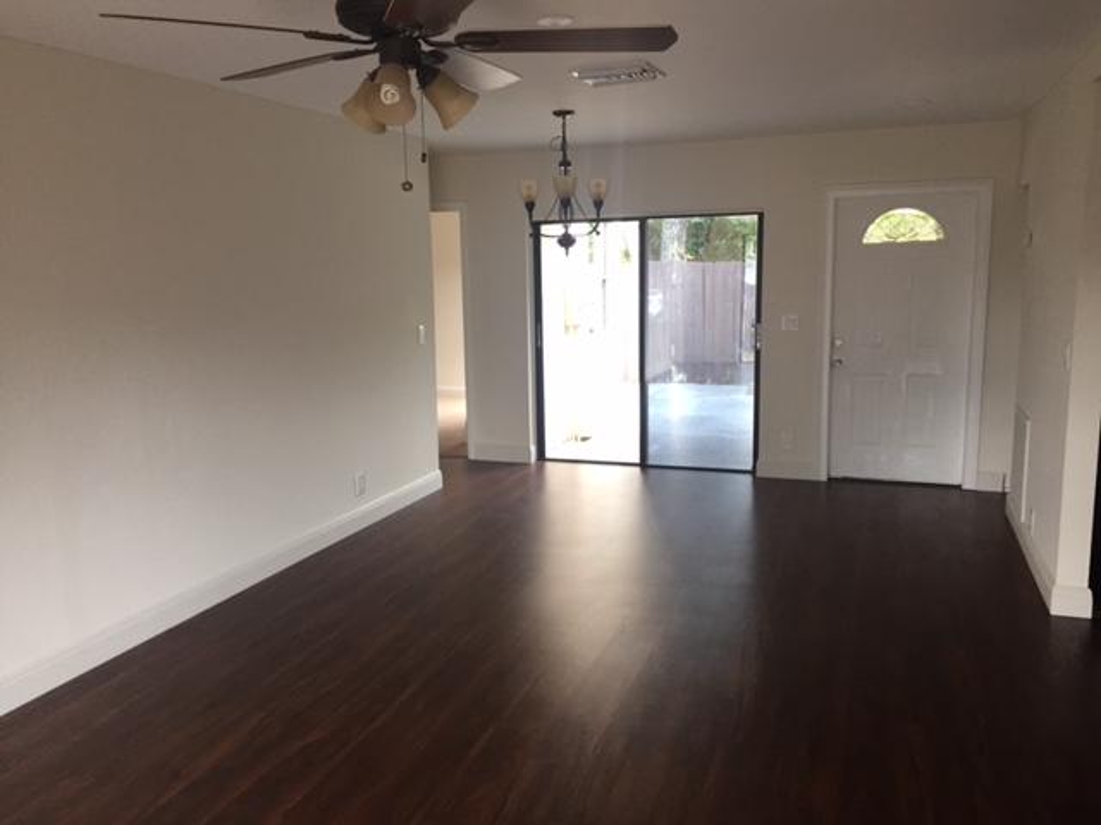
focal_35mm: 29
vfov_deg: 48.2
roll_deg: +0.1
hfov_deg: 61.7
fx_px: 922
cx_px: 550
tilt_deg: -8.3
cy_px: 412
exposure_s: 1/30
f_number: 2.2
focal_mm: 4.15
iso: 50
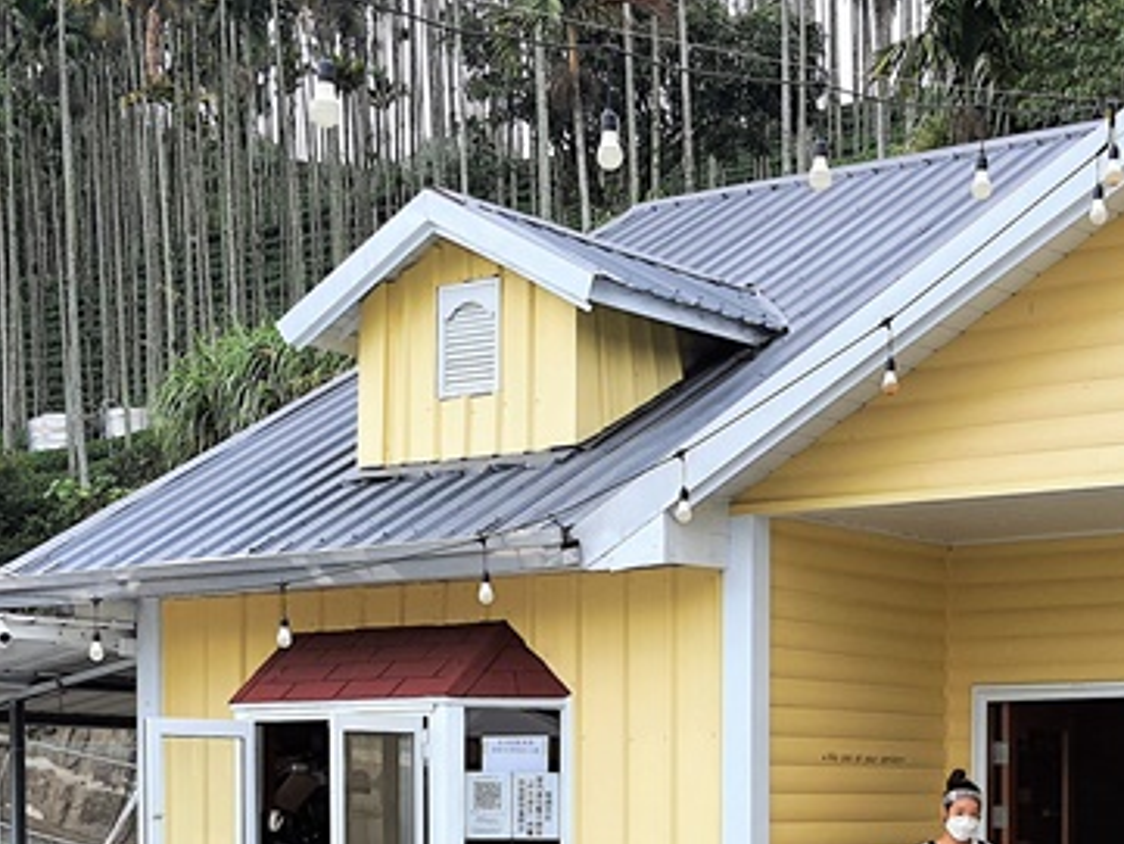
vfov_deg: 19.8
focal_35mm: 72
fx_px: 2339
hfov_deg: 26.9
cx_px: 732
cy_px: 847
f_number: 1.7
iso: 50
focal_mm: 4.32
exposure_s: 1/1248
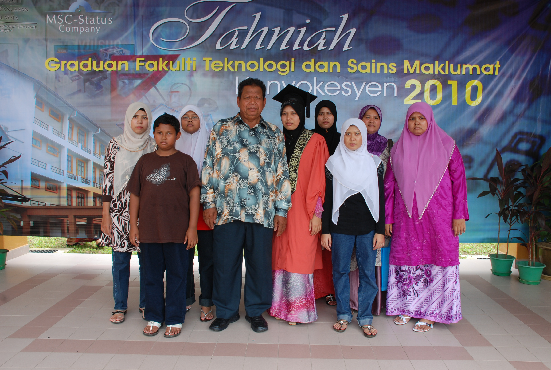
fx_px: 460
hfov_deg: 61.8
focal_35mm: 30
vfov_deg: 43.8
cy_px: 185
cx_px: 276
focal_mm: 20
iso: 200
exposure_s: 1/60
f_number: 8
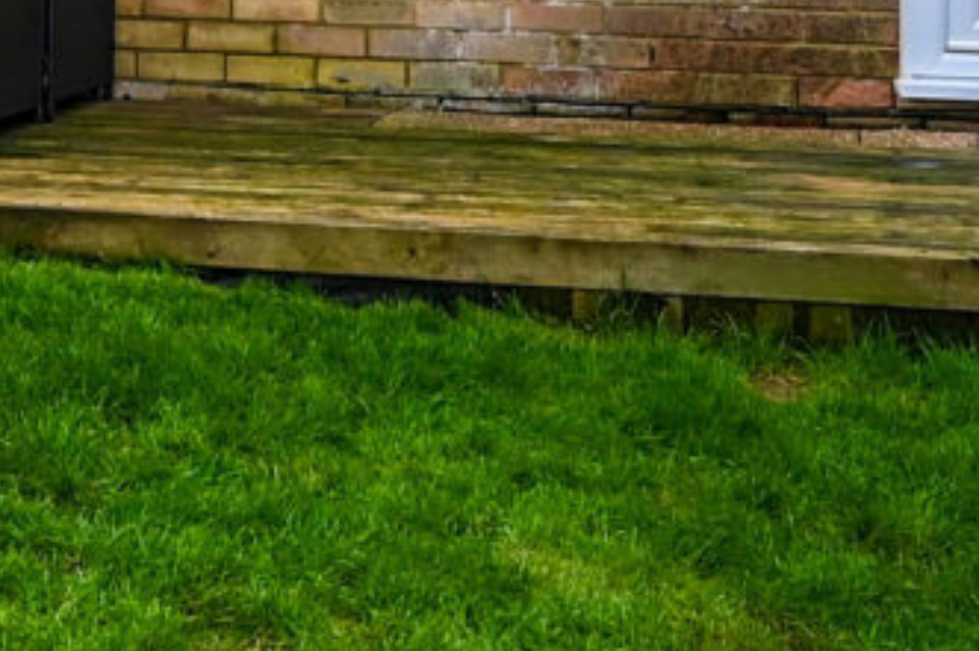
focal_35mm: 108
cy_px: -314
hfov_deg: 18.3
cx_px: -80
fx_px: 2935
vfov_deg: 12.1
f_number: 8
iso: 250
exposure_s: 1/200
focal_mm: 14
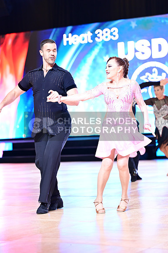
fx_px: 736
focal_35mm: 105
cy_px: 126
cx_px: 84
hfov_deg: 13.0
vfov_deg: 19.5
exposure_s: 1/250
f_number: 2.8
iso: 1600
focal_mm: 105
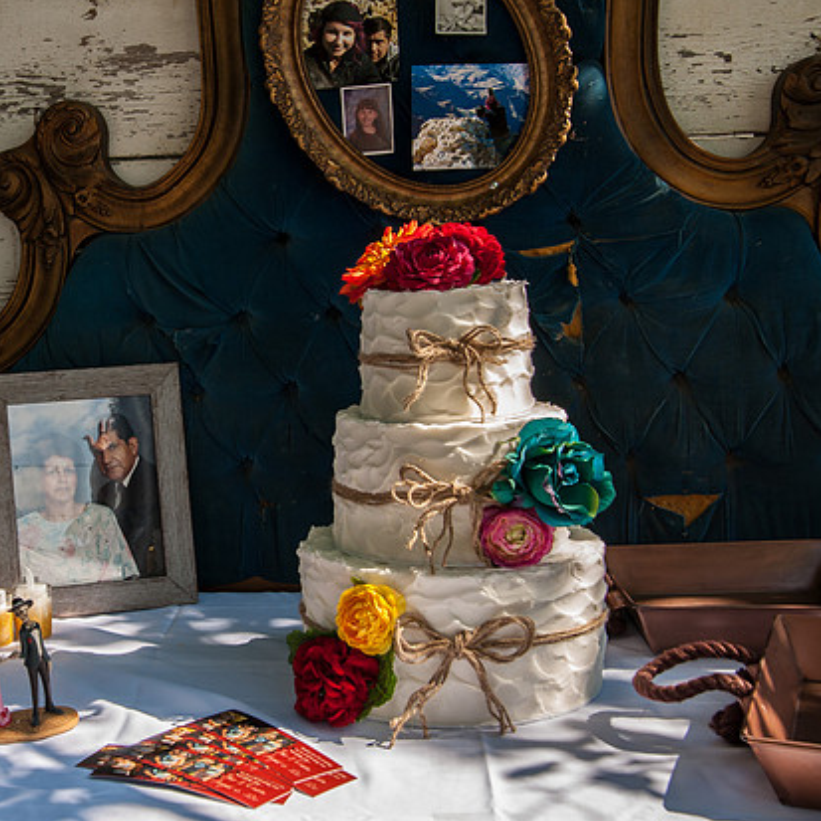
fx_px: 1234
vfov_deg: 36.8
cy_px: 408
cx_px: 165
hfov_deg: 35.6
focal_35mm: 46
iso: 200
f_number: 11
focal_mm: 31
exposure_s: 1/125
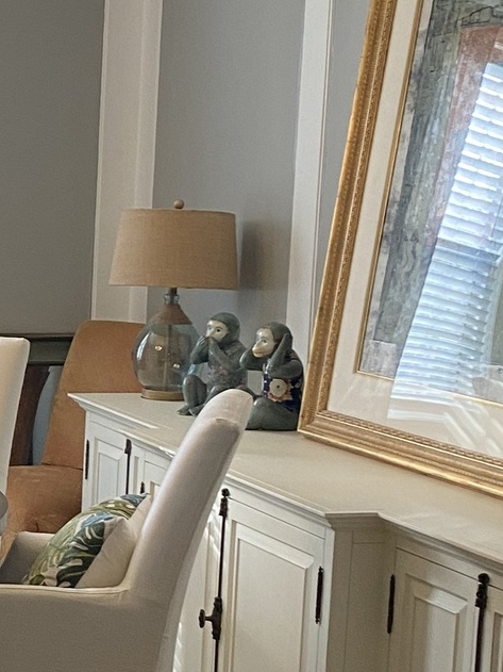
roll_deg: -0.7
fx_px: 1841
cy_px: 460
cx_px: -269
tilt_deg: -8.7
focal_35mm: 95
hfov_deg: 14.4
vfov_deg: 20.6
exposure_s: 1/60
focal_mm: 4.25
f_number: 1.8
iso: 125
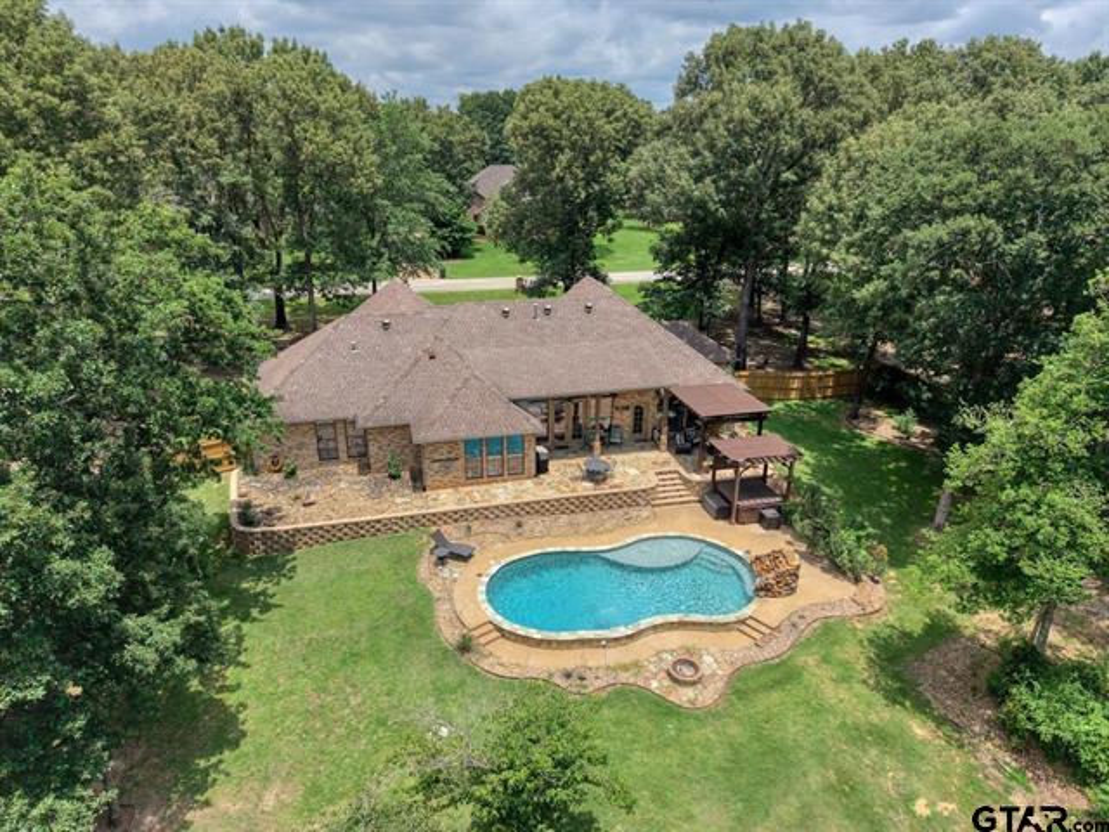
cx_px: 554
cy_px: 416
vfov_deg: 56.8
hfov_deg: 71.6
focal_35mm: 24
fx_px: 769
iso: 270
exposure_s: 1/6400
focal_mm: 8.67
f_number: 1.8
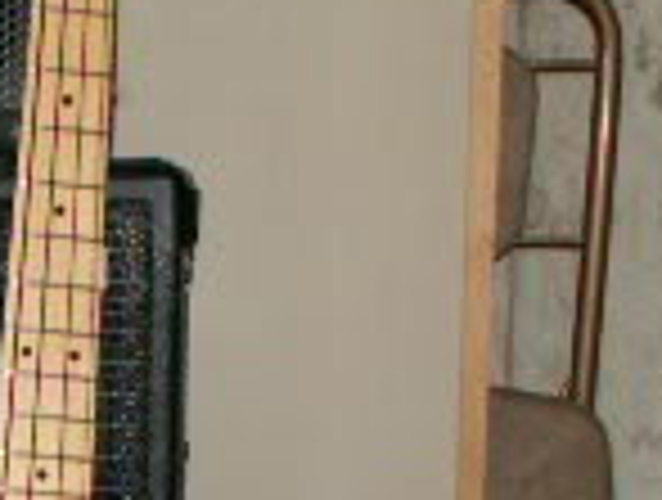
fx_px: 2914
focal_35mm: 152
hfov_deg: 12.5
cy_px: 225
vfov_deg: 9.8
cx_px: -207
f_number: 2.8
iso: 160
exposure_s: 1/40
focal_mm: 5.86
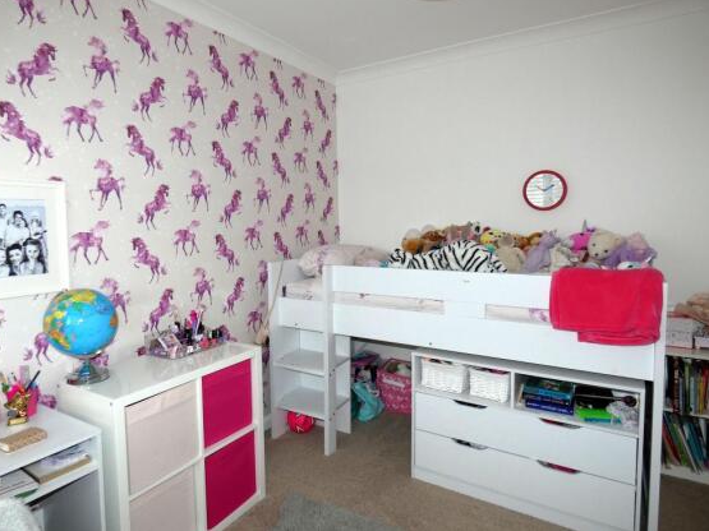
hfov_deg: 79.0
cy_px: 253
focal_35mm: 21
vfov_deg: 63.4
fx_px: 430
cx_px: 339
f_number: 2.8
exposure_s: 1/60
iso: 80
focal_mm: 3.6
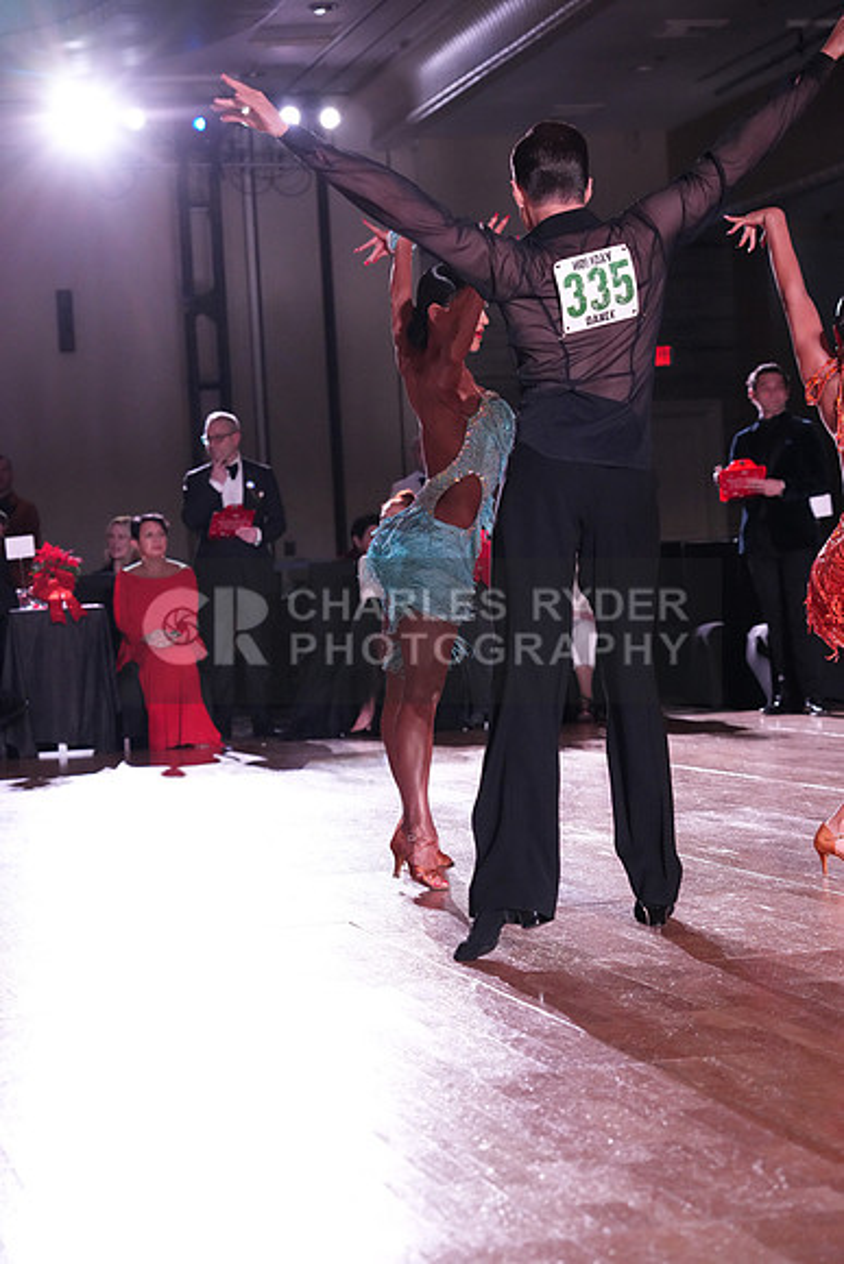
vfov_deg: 24.8
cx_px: 422
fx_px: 2882
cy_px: 632
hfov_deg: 16.7
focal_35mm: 82
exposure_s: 1/320
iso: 6400
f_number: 5
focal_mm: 82
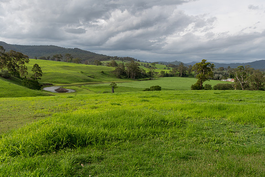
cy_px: 88
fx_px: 199
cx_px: 132
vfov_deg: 48.0
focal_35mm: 27
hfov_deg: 67.4
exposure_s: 1/200
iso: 100
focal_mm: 18
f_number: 8
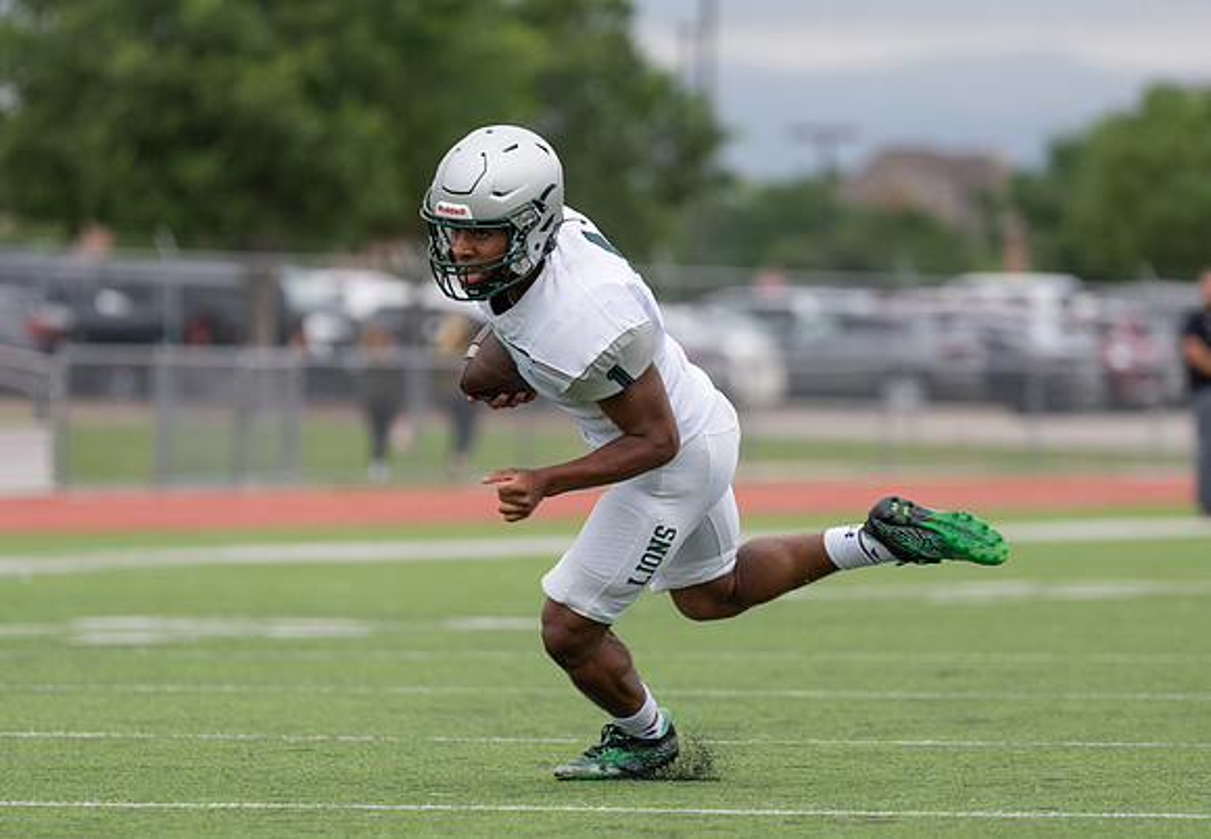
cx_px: 611
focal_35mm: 328
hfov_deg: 6.2
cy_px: 384
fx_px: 11169
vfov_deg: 4.3
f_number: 2.8
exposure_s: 1/1250
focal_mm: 176
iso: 250
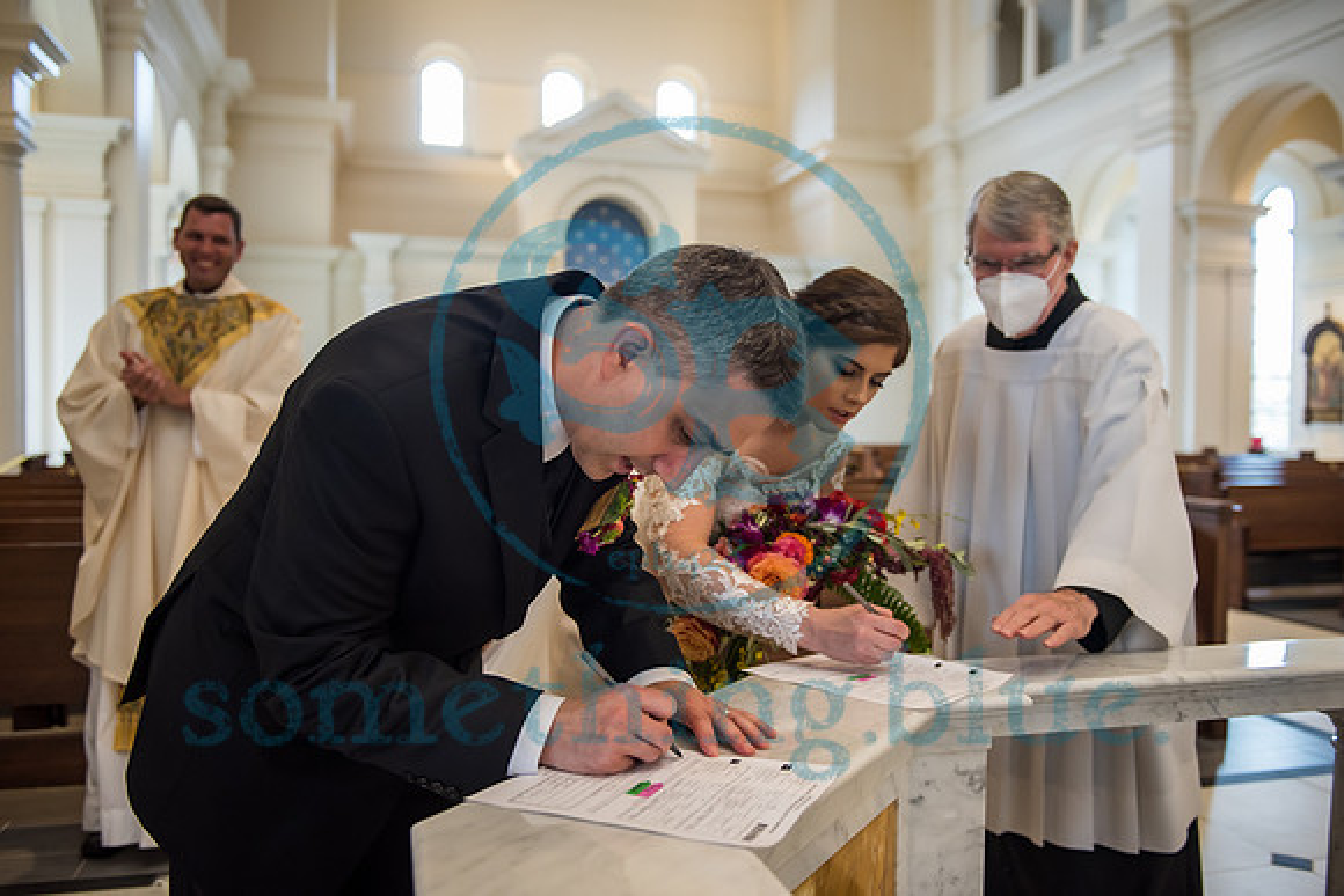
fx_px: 1117
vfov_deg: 43.7
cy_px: 448
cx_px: 684
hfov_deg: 62.0
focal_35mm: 30
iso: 1000
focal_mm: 29
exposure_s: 1/200
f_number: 2.8
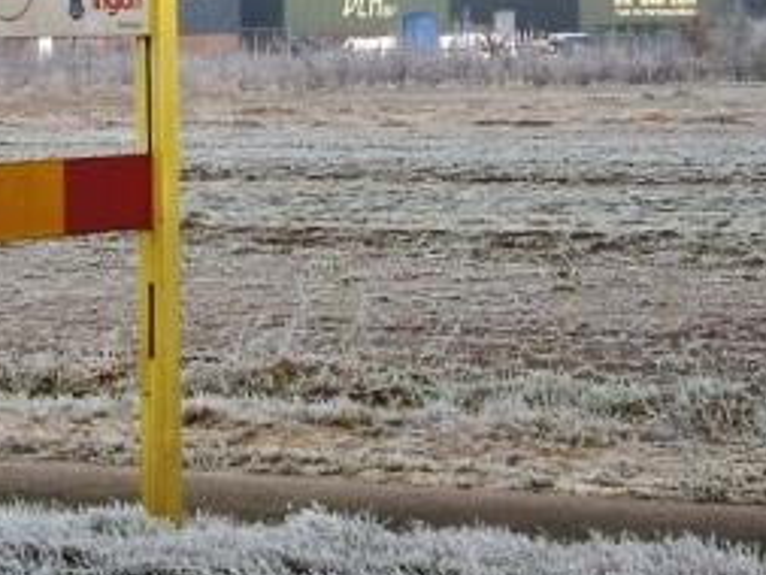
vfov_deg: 15.1
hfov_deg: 20.1
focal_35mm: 96
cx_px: 97
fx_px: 2125
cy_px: -36
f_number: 2.8
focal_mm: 7.9
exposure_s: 1/500
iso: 64
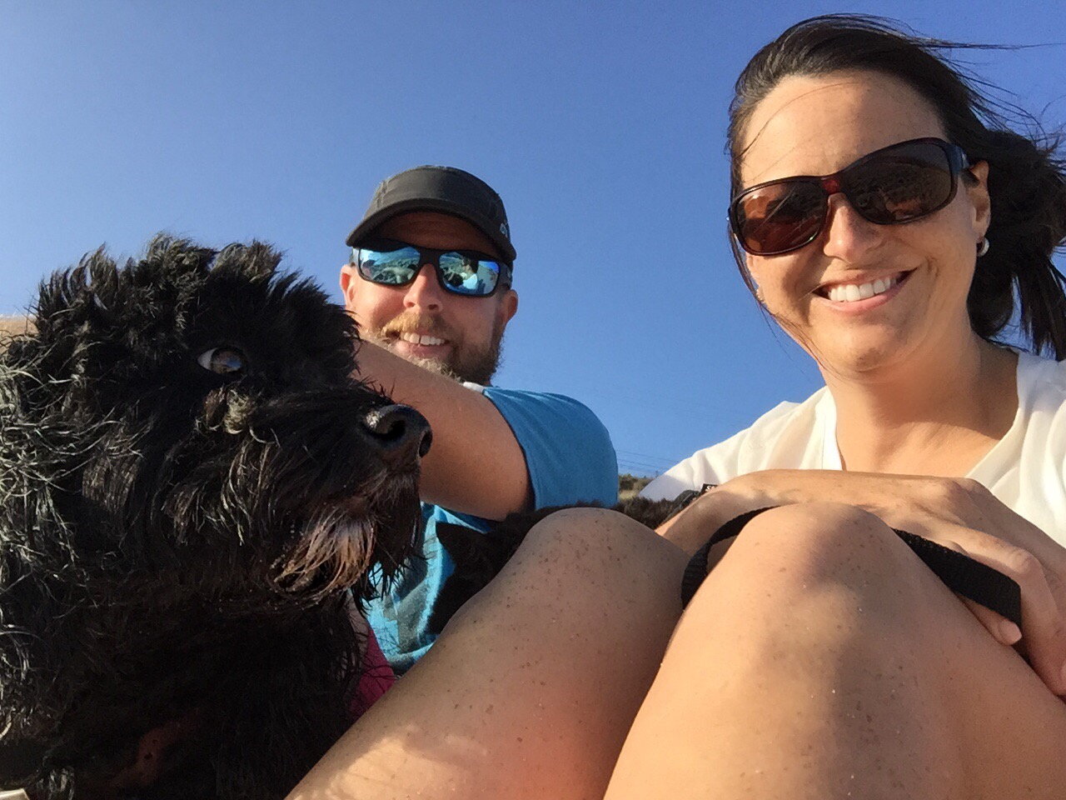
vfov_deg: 45.4
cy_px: 400
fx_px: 955
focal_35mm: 31
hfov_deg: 58.4
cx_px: 533
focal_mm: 2.65
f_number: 2.2
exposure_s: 1/913
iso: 32
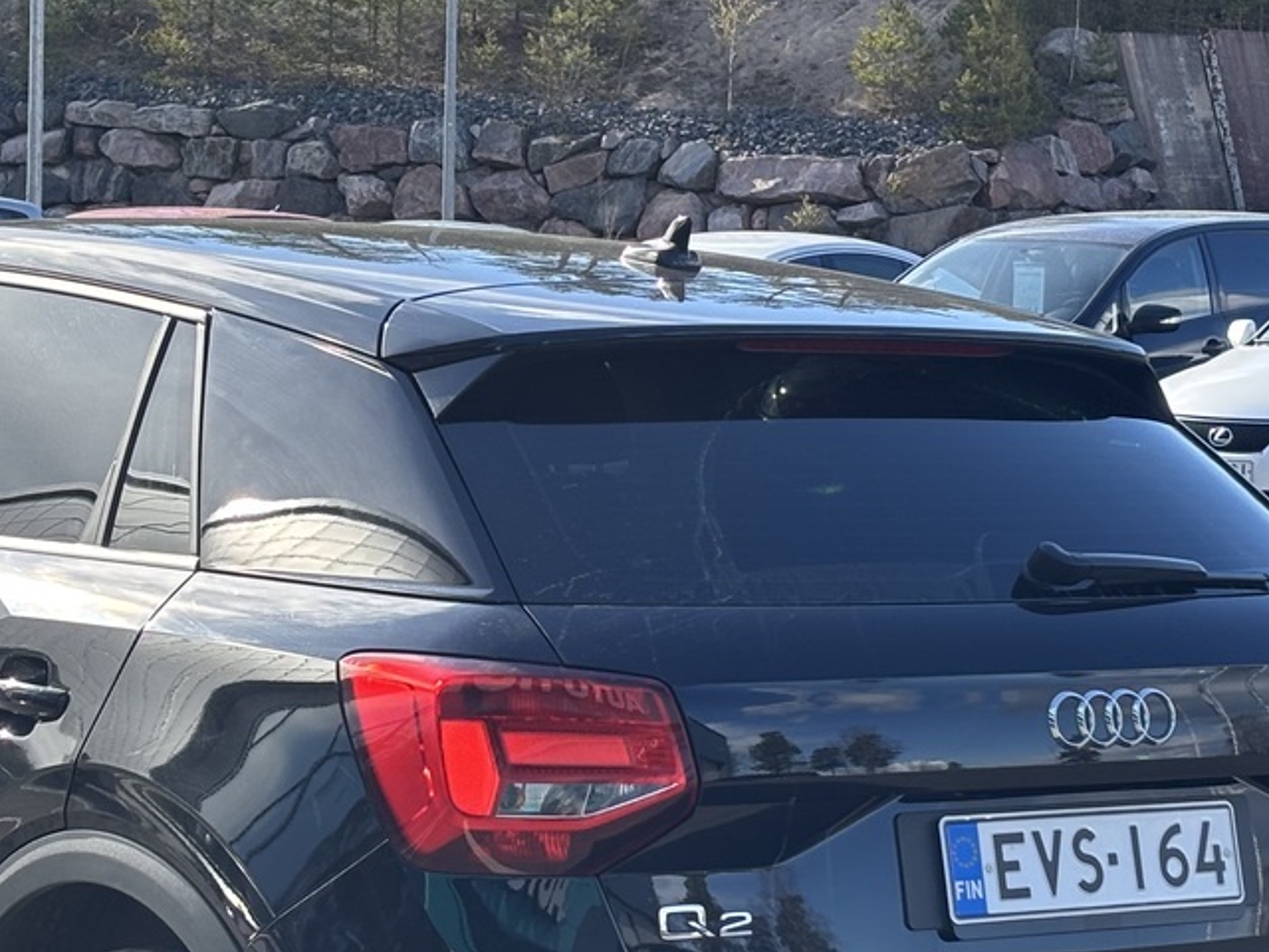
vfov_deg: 12.7
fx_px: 4289
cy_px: 534
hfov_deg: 16.8
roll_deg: -1.4
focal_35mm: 117
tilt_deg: -4.6
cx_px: 518
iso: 32
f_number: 1.6
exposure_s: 1/769
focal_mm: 5.96
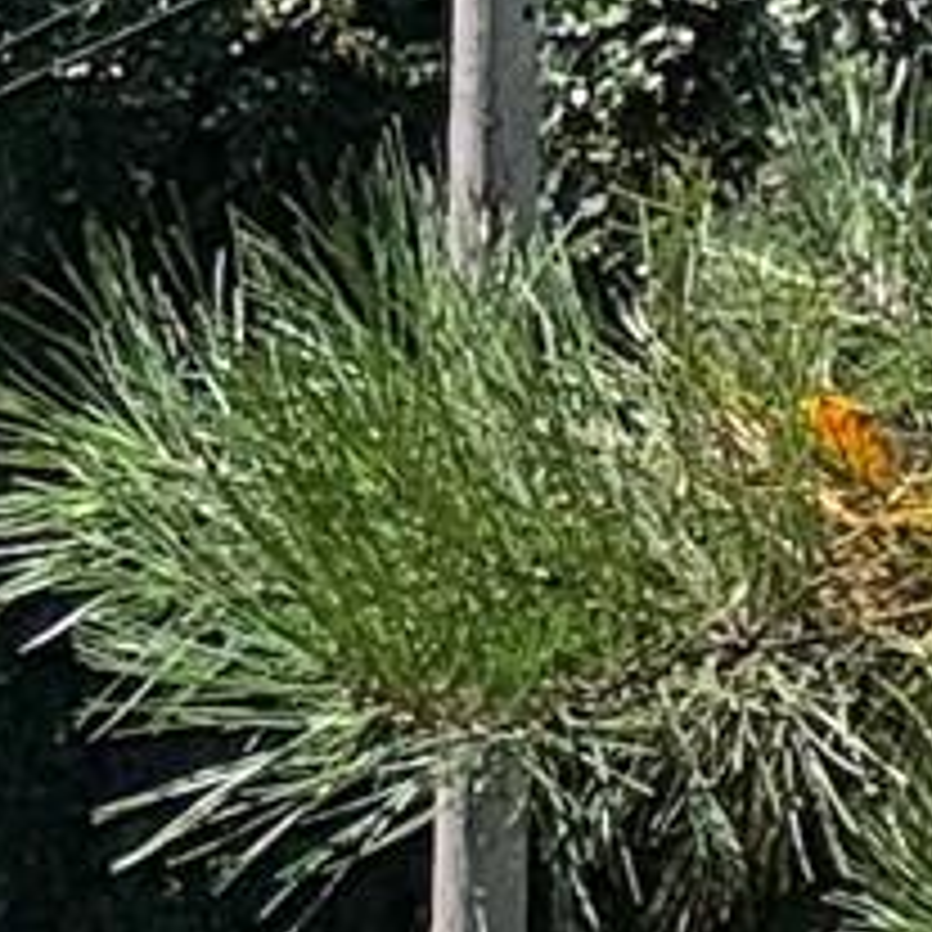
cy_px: -36
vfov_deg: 2.6
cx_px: -1828
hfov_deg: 2.6
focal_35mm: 674
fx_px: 20531
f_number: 2.8
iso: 25
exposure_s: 1/1193
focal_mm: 9
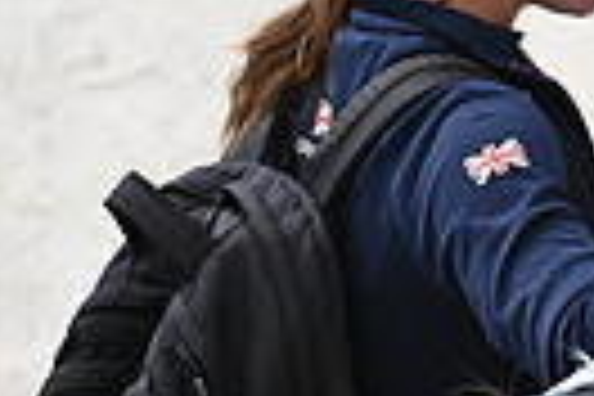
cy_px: 97
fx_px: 14552
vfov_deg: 1.6
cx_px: 1080
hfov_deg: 2.3
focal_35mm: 882
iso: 400
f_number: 4.5
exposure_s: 1/1600
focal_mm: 200
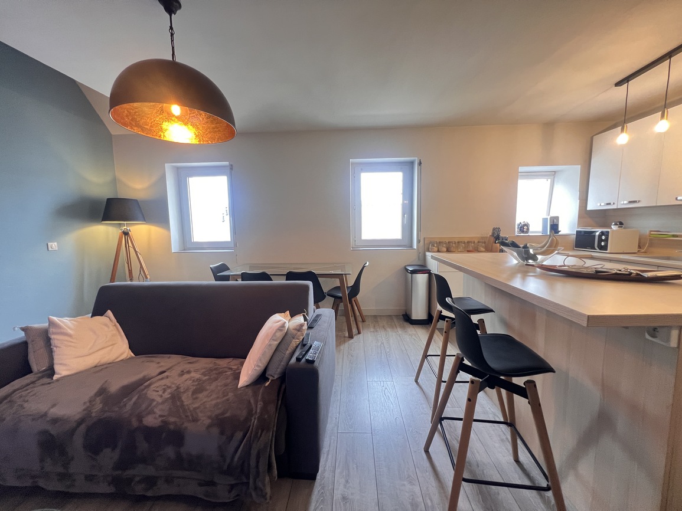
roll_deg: +0.7
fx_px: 256
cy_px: 256
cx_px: 341
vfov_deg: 89.9
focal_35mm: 13
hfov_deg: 106.2
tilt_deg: -6.5
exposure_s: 1/50
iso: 250
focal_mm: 1.57
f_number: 1.8
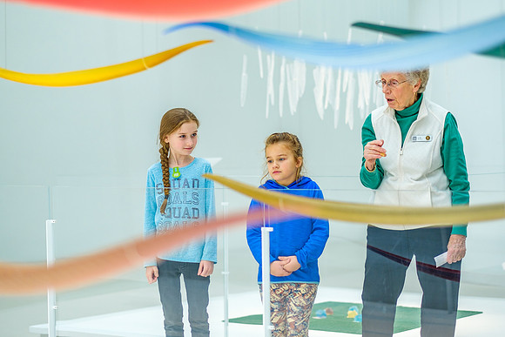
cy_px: 155
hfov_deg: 22.5
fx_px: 1272
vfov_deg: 15.1
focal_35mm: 91
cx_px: 254
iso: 200
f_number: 1.4
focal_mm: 56
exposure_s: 1/350
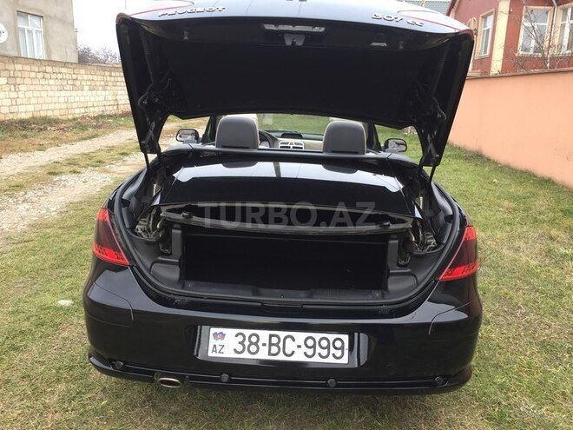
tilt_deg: -15.1
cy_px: 215
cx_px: 286
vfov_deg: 48.2
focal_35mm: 29
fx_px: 480
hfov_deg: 61.7
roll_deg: -2.9
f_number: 2.2
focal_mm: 4.15
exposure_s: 1/100
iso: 32
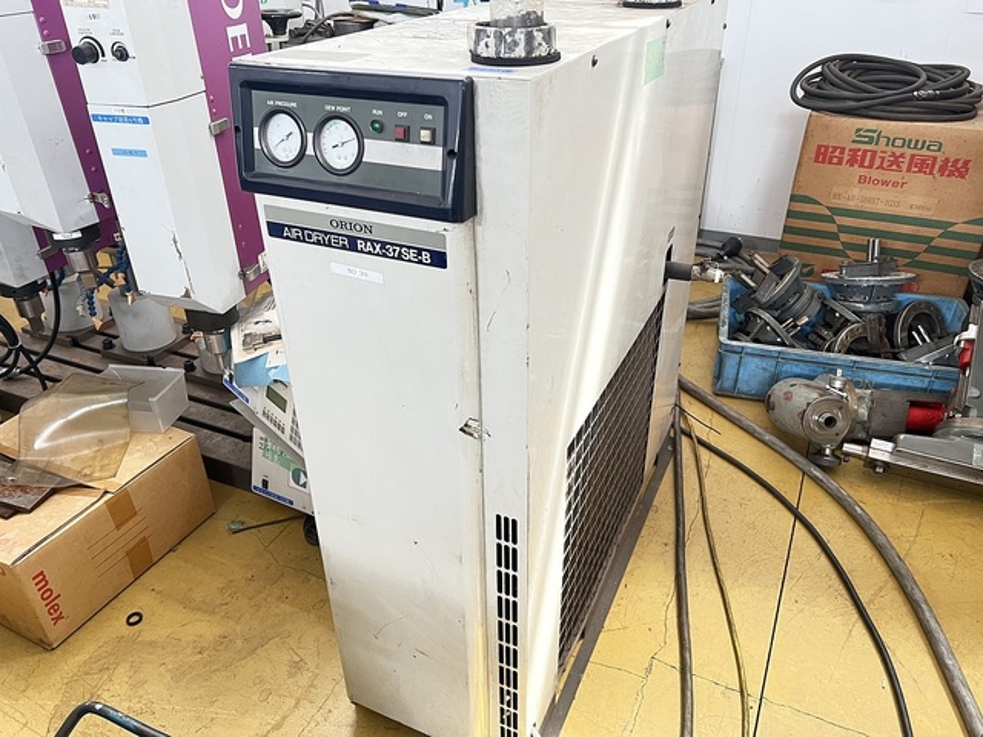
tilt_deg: -32.2
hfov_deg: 67.3
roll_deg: +0.2
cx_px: 492
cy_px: 368
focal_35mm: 26
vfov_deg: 53.1
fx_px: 738
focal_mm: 5.7
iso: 320
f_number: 1.5
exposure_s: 1/60
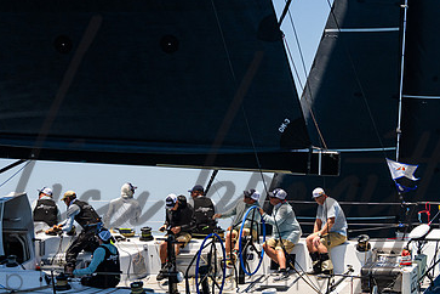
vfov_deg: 11.8
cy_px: 215
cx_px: 261
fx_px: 1418
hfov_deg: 17.6
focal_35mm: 116
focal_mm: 62
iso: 500
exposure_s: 1/2500
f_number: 8
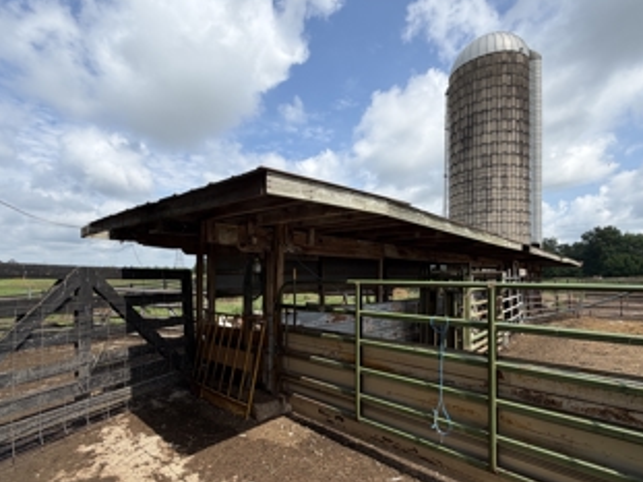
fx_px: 334
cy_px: 267
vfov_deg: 71.3
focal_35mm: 18
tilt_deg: +1.2
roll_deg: -0.7
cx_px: 335
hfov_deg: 87.7
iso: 20
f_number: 2.2
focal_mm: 2.22
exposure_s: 1/841
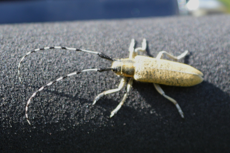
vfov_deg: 16.6
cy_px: 76
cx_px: 115
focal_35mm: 82
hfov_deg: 24.6
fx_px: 527
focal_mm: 55
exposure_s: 1/125
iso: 280
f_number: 5.6
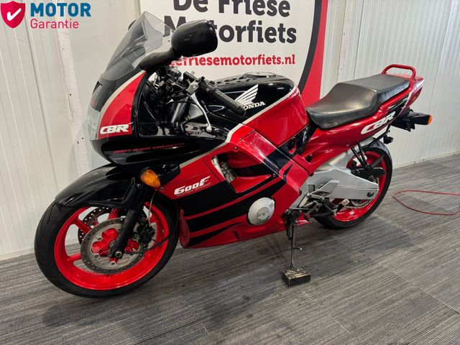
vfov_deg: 56.8
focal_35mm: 24
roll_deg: -1.1
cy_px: 172
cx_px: 230
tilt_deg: -20.1
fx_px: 319
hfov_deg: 71.6
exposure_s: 1/50
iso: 500
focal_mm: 6.76
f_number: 1.78
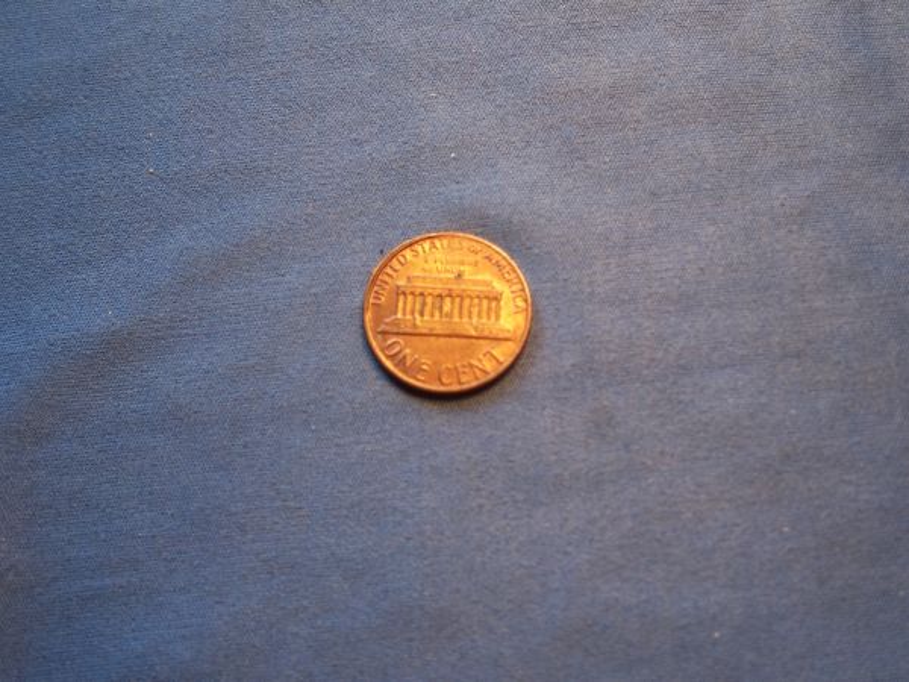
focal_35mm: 51
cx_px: 454
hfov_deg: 37.5
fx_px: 1339
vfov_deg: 28.6
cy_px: 341
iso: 64
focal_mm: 10.7
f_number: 3.2
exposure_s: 1/50
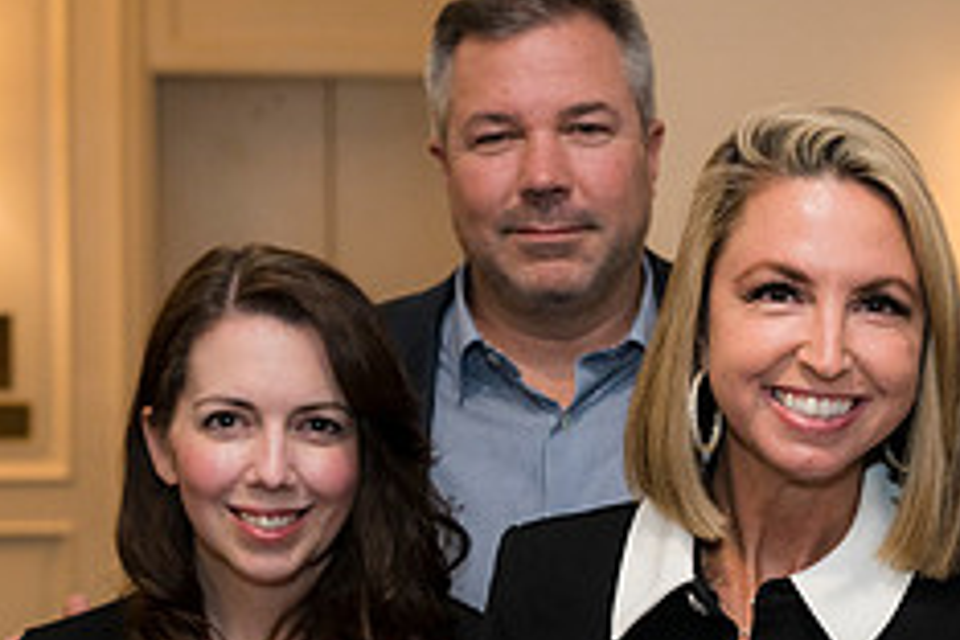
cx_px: 853
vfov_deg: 11.5
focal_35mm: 119
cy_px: 445
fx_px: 3173
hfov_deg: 17.0
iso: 800
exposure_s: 1/125
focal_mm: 48
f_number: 4
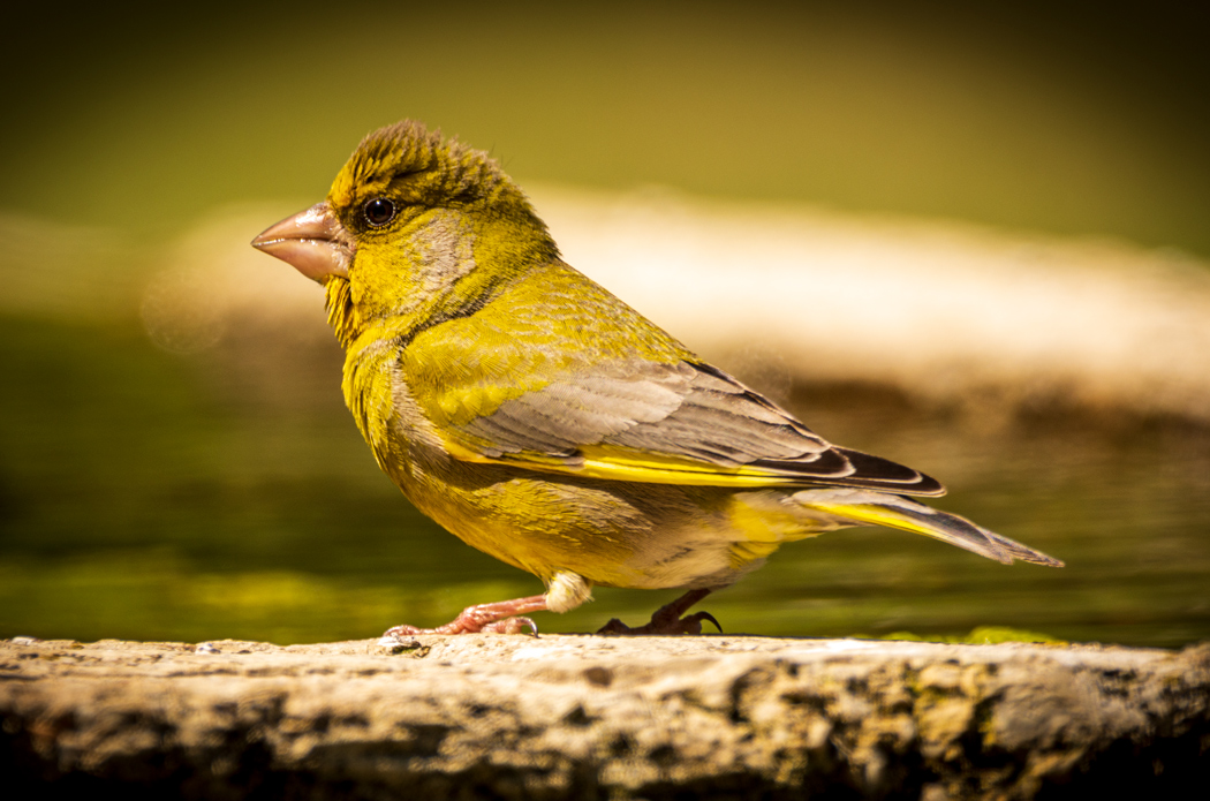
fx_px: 30181
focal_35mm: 900
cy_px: 400
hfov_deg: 2.3
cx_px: 605
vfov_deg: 1.5
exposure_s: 1/500
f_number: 6.3
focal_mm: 600
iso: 125
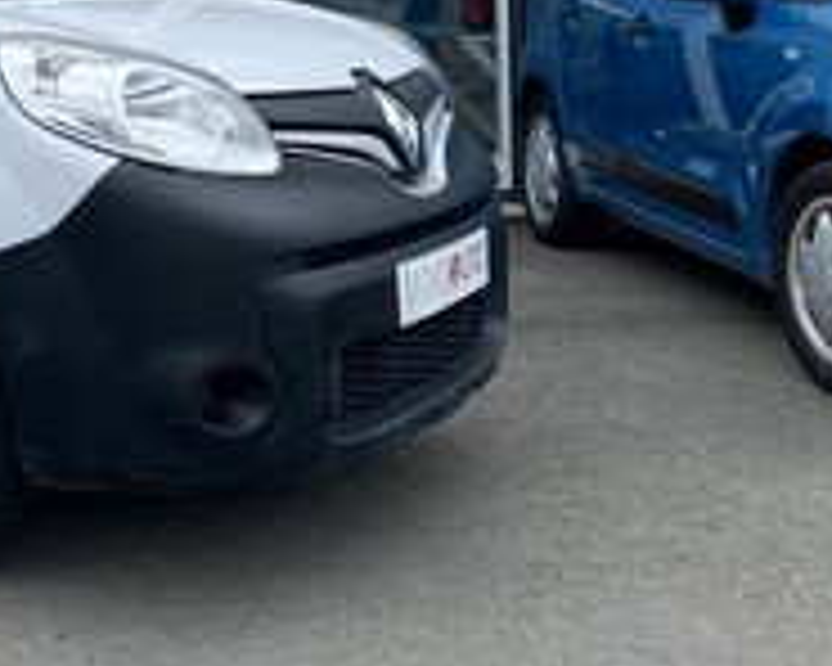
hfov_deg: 25.4
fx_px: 1724
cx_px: -54
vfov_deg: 20.9
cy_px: -52
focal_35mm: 70
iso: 32
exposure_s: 1/1927
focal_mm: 4.25
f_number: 1.8
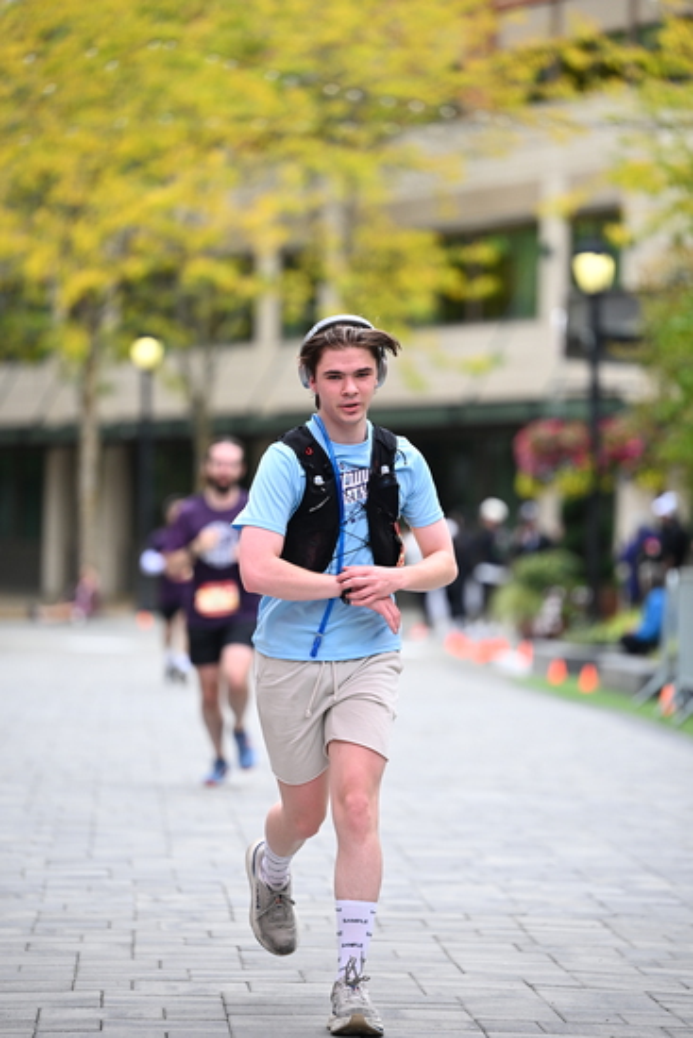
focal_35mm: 165
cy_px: 519
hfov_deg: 8.3
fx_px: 4761
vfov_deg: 12.4
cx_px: 346
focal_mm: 165
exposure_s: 1/2000
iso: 640
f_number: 2.8
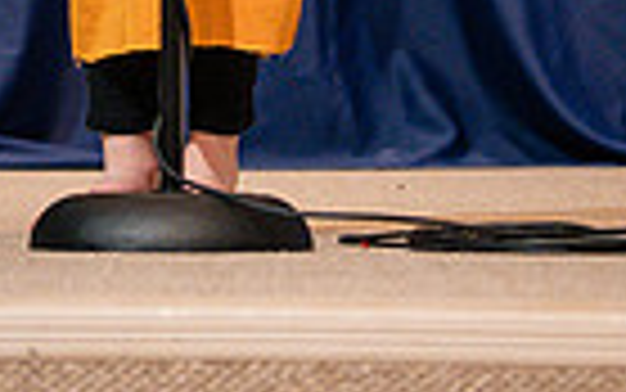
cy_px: -351
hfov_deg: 4.3
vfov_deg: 2.7
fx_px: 8380
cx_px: 138
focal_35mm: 491
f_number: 2.8
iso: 1250
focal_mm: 70
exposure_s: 1/160
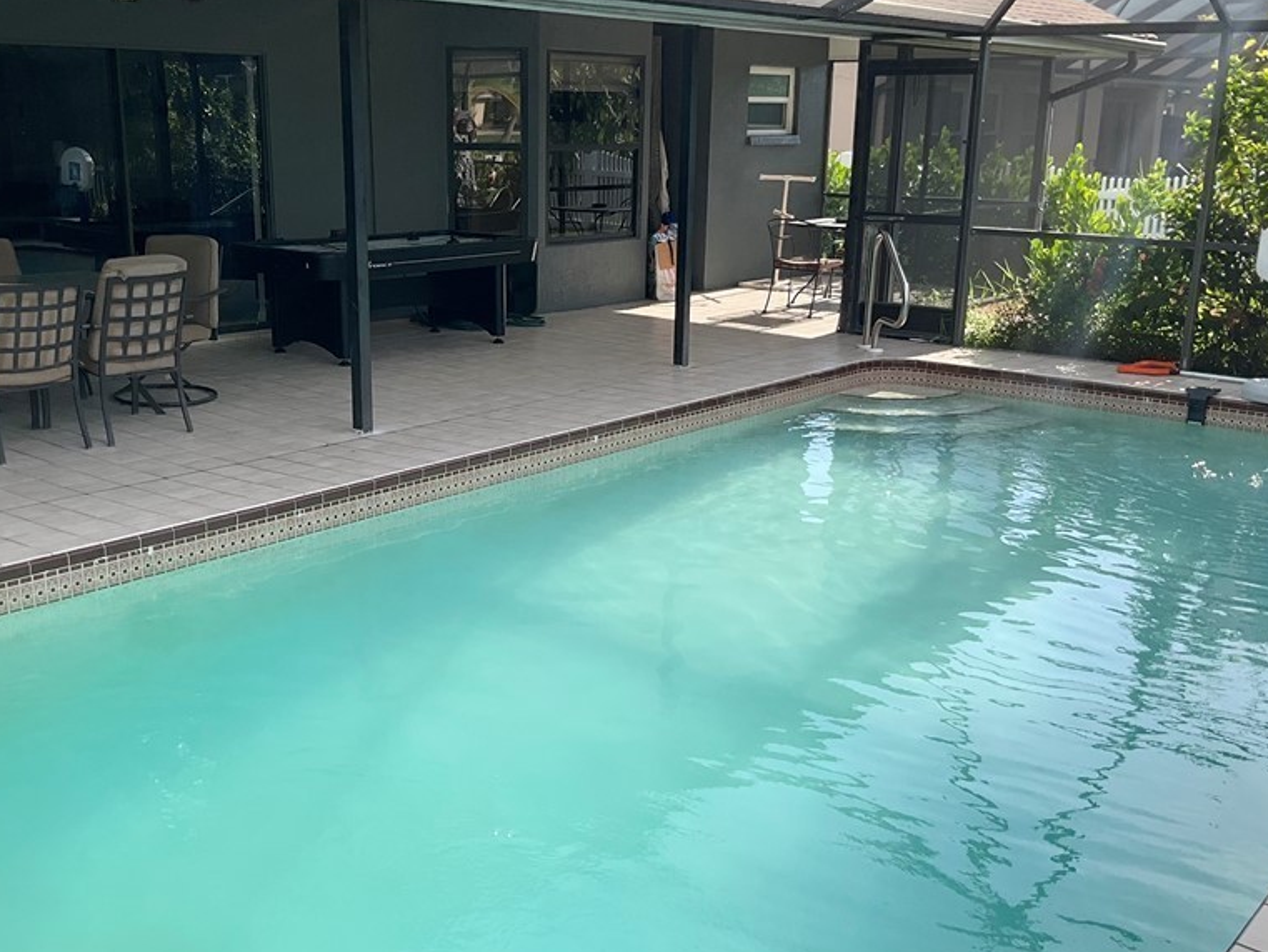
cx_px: 568
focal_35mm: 39
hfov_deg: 47.8
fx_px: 1429
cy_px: 522
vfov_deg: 36.8
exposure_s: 1/574
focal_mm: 3
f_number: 1.8
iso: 25
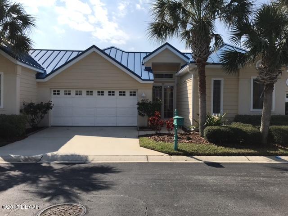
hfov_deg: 63.4
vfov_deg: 49.7
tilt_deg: +2.1
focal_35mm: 28
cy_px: 108
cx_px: 144
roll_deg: -0.4
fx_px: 233
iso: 20
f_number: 1.8
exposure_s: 1/3096
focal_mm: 3.99
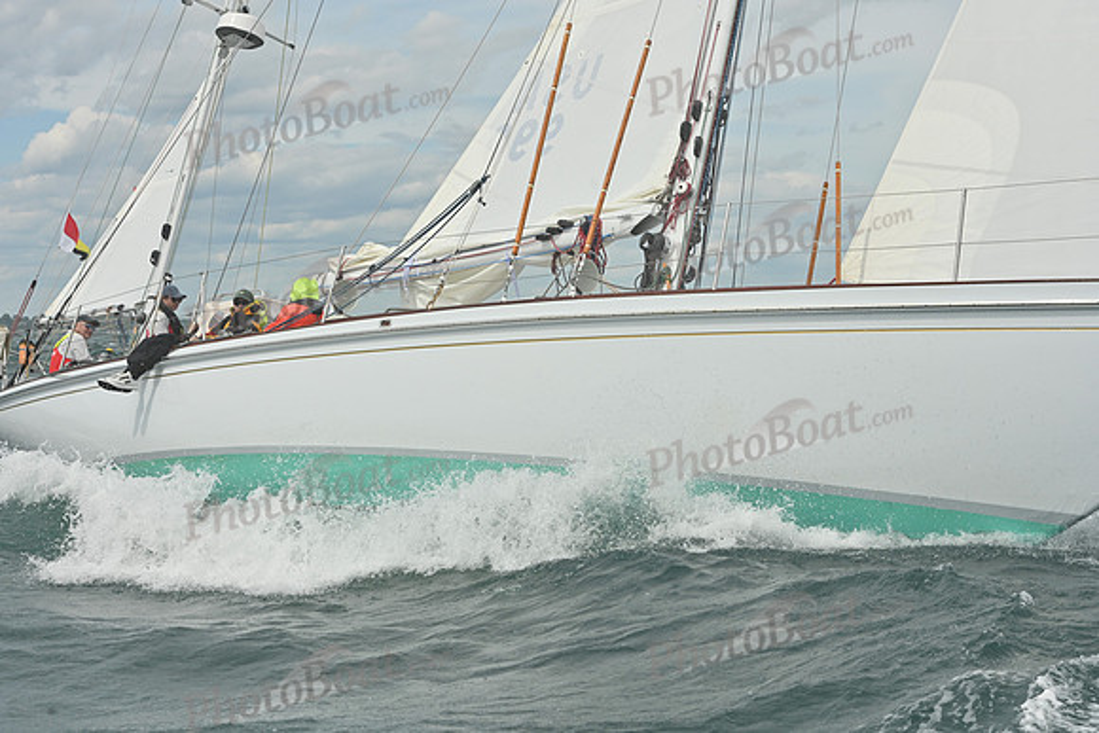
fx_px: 2137
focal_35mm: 70
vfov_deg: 19.5
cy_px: 366
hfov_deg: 28.8
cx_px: 550
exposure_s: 1/1250
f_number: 9
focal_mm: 70
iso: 320
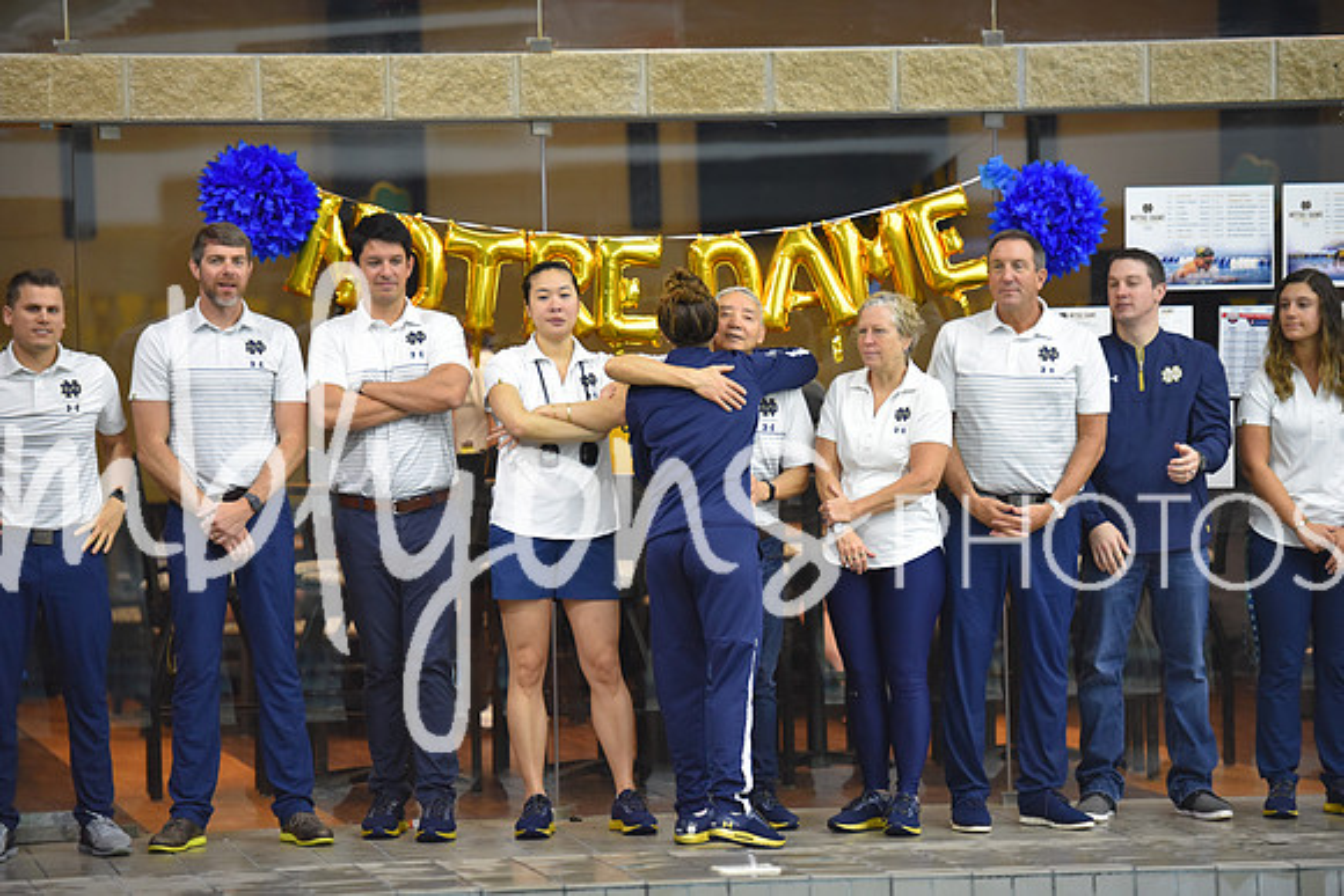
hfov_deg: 13.2
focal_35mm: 155
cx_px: 672
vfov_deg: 8.9
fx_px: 5788
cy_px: 448
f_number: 2.8
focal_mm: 155
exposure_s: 1/500
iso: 2800
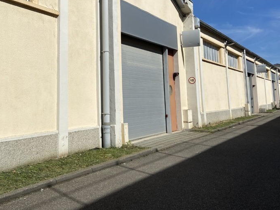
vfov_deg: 36.1
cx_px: 77
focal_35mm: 39
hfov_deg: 46.5
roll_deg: +0.9
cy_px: 57
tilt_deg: +7.2
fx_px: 315
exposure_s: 1/7194
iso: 32
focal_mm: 4.25
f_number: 1.8
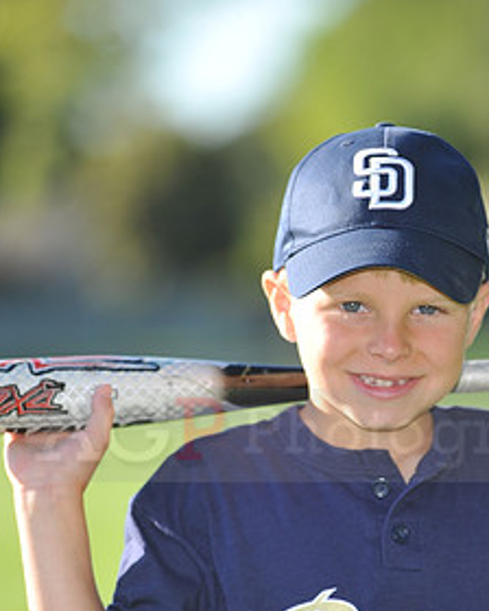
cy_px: 417
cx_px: 393
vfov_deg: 5.0
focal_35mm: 389
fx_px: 7037
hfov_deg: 4.0
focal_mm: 200
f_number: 4
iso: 200
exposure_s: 1/640
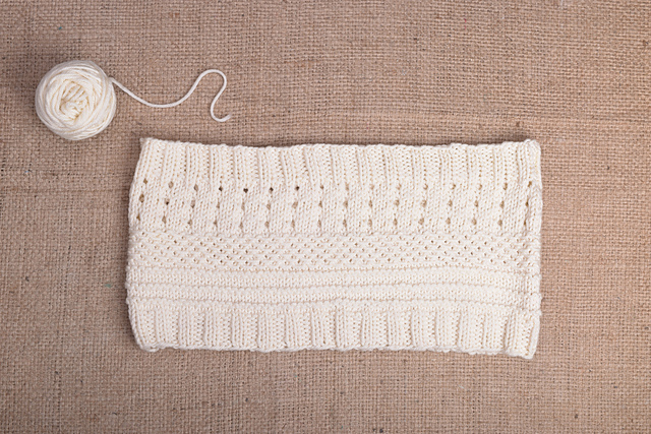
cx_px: 326
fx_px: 922
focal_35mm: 51
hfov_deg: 38.9
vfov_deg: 26.5
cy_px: 217
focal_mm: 34
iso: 100
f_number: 20
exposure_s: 1/200
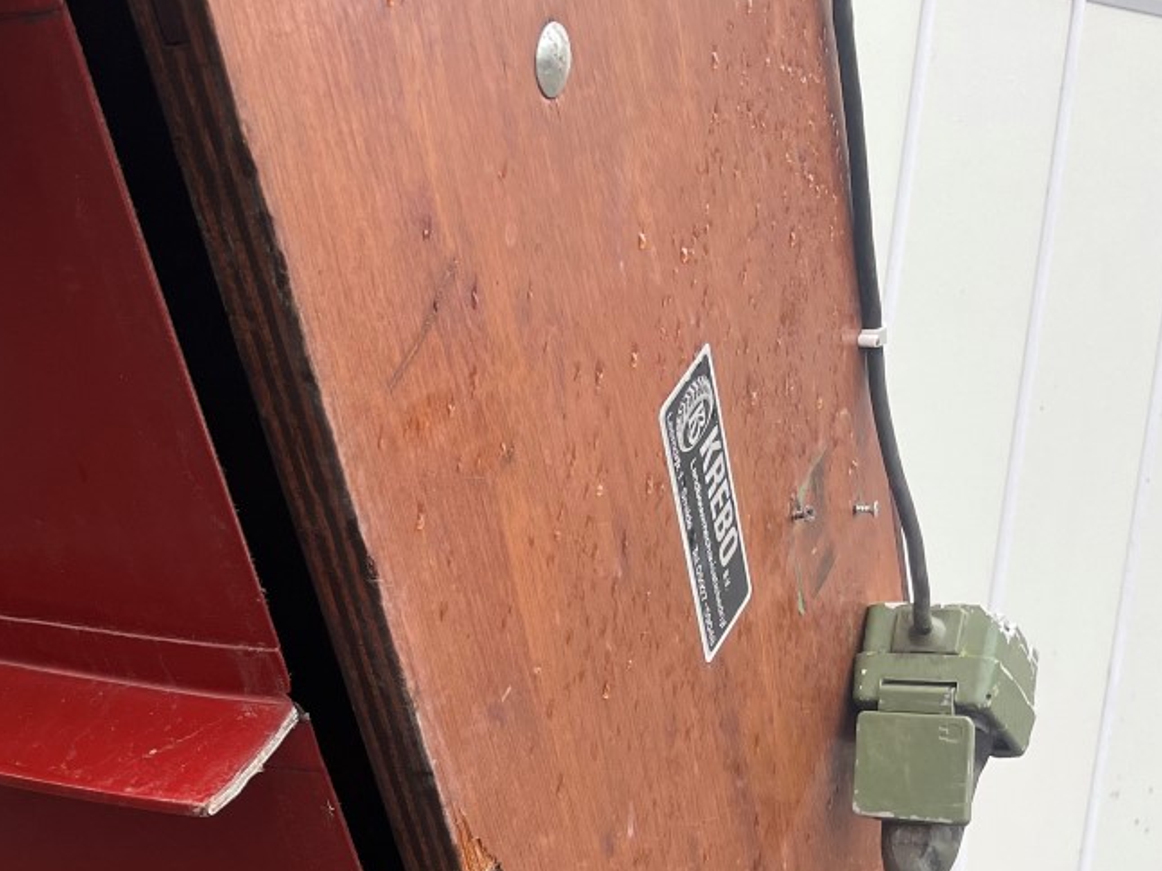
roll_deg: -3.0
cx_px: -40
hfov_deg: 30.5
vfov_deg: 24.7
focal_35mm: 58
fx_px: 1946
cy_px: 738
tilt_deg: -10.6
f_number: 1.6
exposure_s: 1/281
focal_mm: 4.2
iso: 32
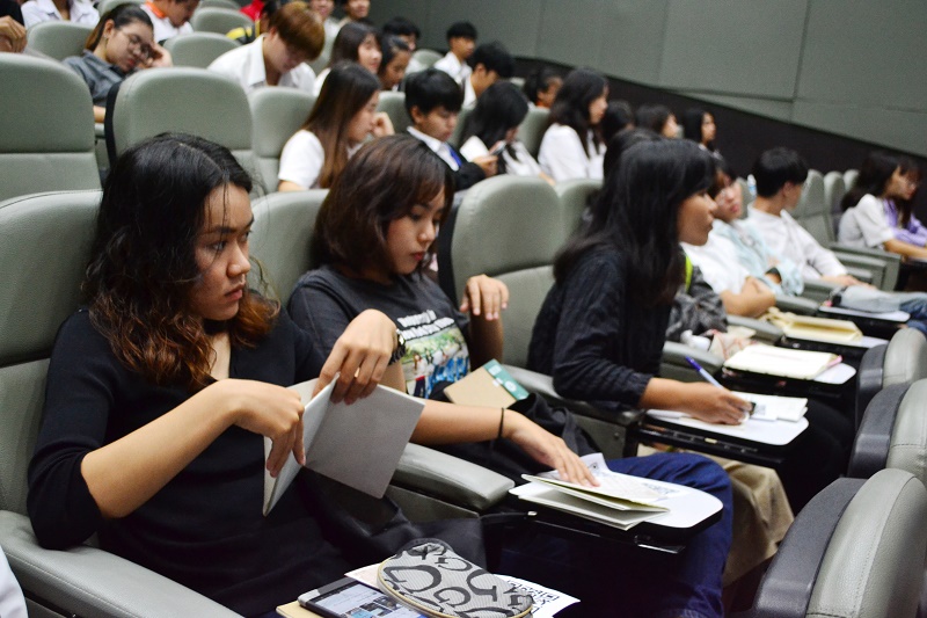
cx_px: 464
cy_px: 309
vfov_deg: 31.9
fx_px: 1081
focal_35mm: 42
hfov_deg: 46.4
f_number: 4.5
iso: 1600
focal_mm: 28
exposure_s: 1/30
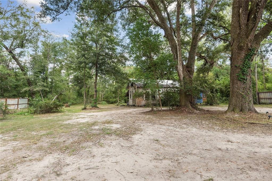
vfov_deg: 73.7
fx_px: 121
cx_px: 136
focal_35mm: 16
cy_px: 90
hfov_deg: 96.8
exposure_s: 1/20
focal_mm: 16
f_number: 10
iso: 200
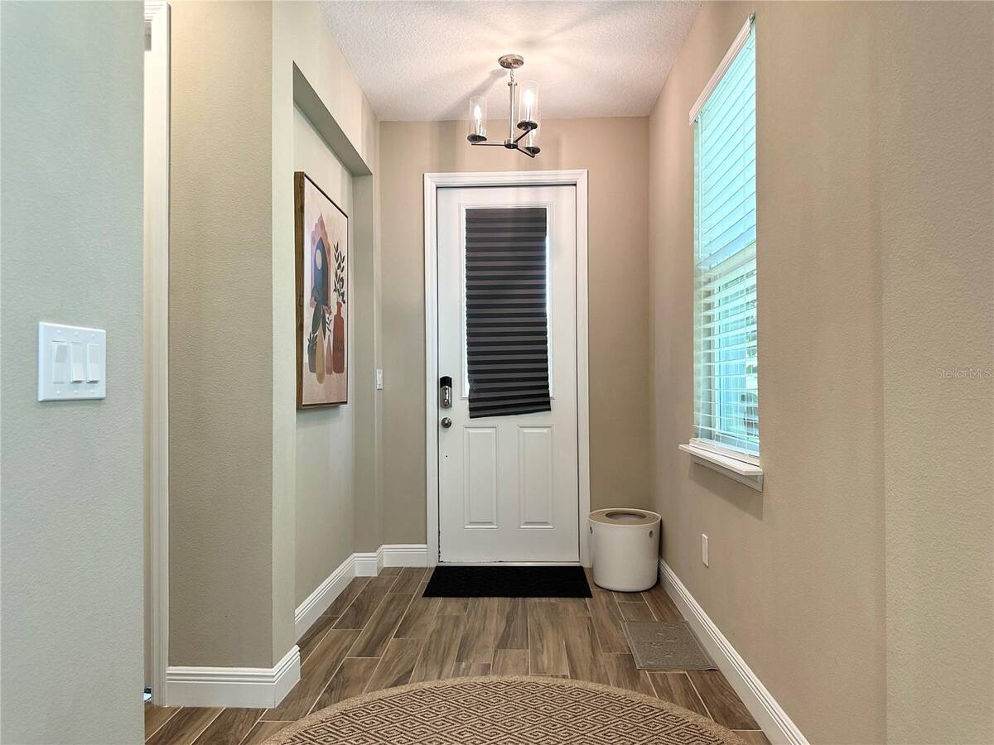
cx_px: 497
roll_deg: +0.4
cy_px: 372
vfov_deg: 56.8
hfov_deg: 71.6
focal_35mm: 24
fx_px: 689
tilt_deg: -0.1
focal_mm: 6.86
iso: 200
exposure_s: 1/60
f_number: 1.78
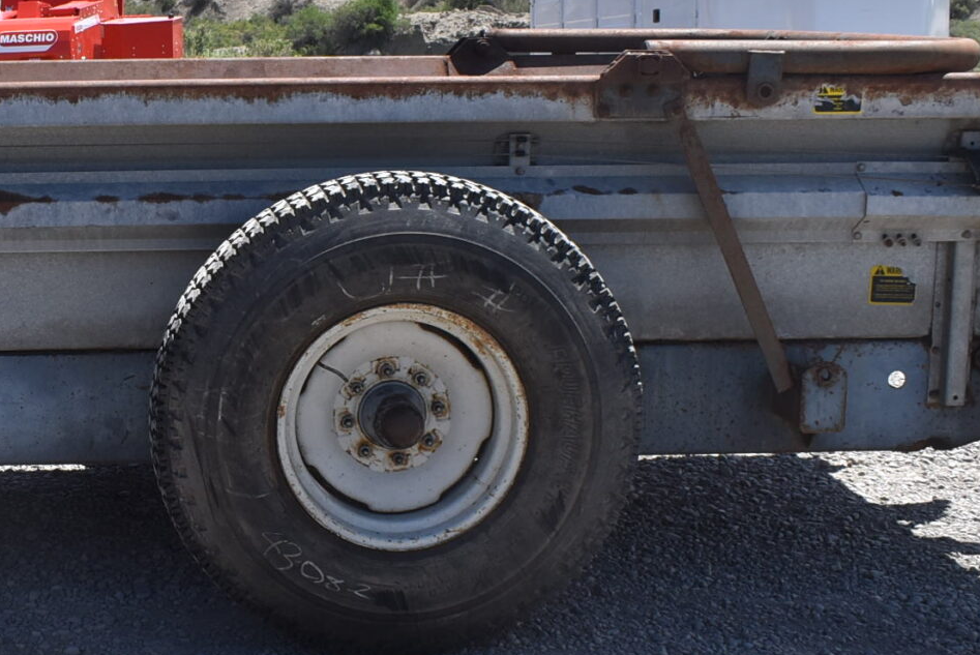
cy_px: 377
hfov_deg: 26.6
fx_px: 1989
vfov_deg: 18.7
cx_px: 62
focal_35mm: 73
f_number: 10
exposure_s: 1/400
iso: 200
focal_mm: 18
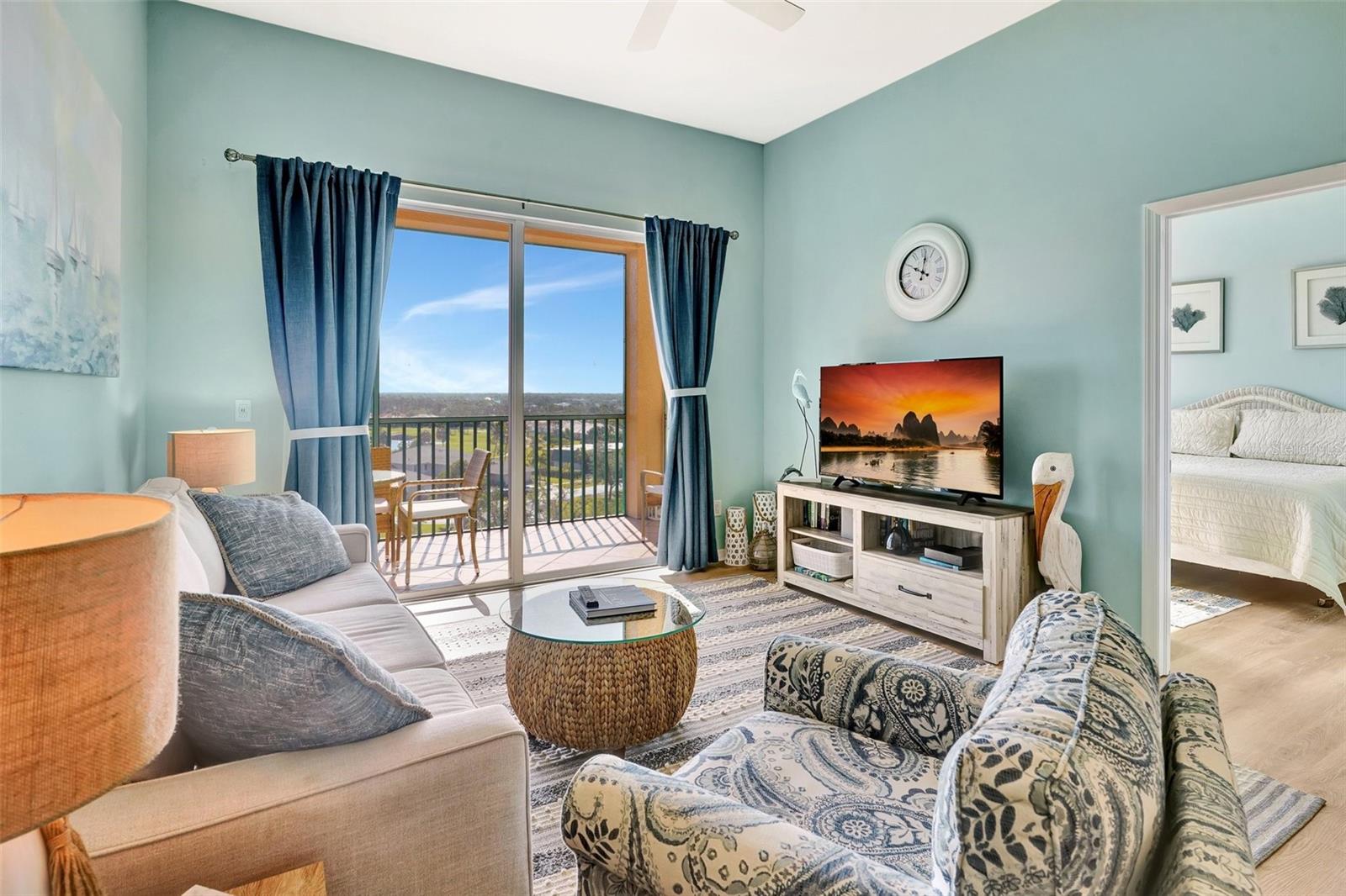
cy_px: 448
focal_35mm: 17
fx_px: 635
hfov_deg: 93.3
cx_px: 673
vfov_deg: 70.4
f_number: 8
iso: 500
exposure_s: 1/125
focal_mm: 17
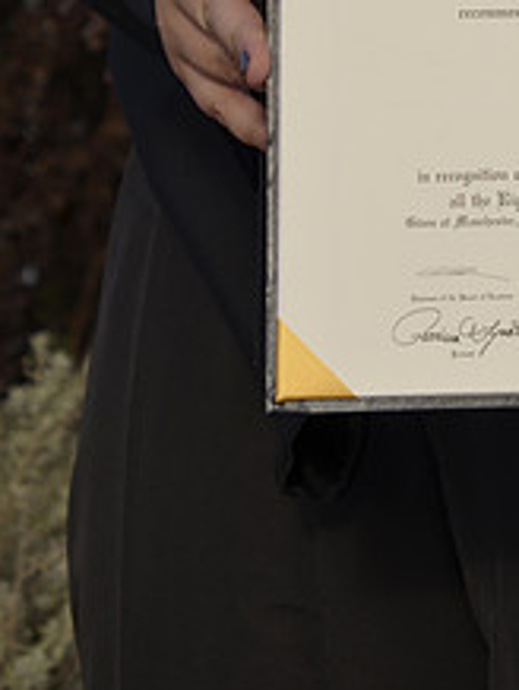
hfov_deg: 8.4
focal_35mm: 176
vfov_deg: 11.0
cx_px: 579
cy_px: -196
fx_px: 3512
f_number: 5.6
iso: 100
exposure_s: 1/250
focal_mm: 46
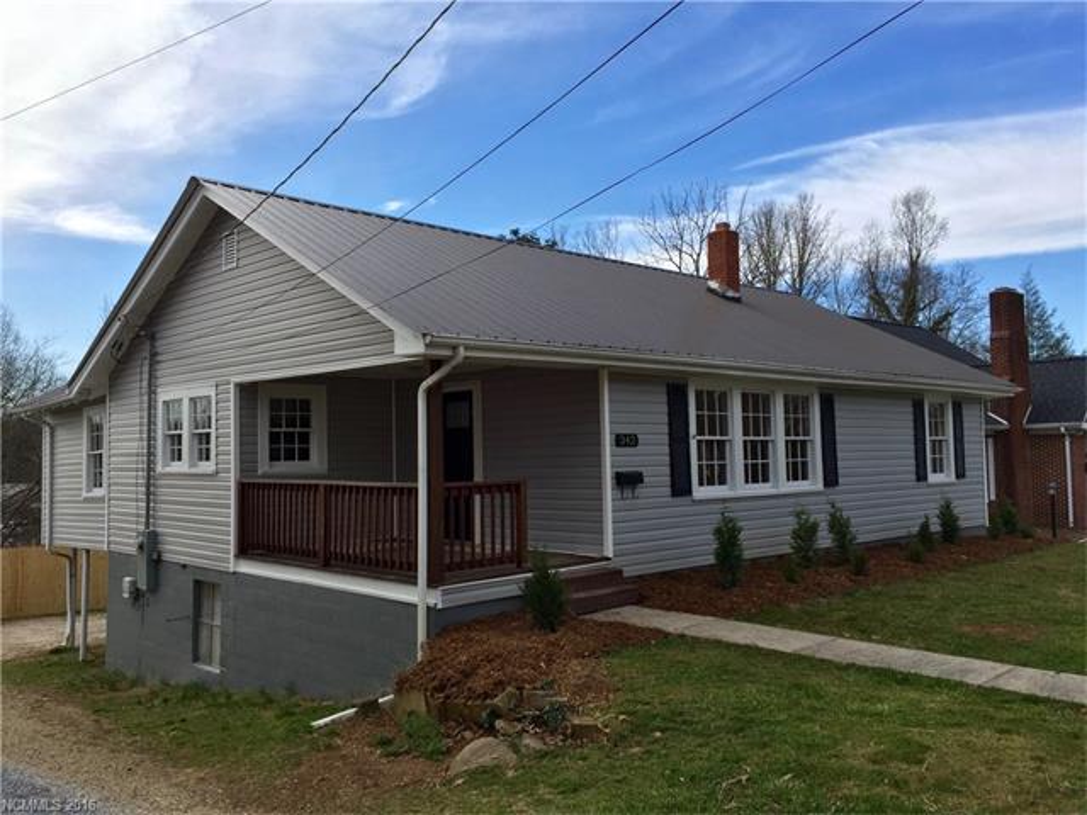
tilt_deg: +6.2
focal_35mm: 29
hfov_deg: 61.7
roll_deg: +0.3
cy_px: 408
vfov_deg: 48.2
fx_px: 911
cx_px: 544
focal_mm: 4.15
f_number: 2.2
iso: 32
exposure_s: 1/1582
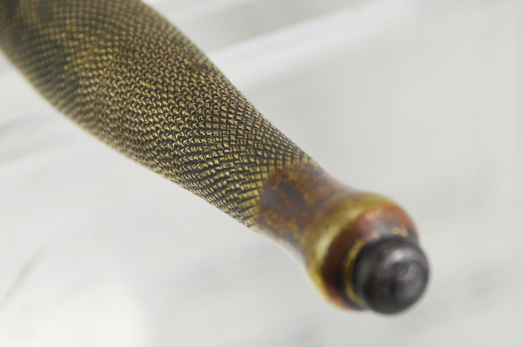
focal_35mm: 190
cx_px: 265
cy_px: 152
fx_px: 2754
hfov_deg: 10.8
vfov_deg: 7.2
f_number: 5.3
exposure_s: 1/400
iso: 400
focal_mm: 70
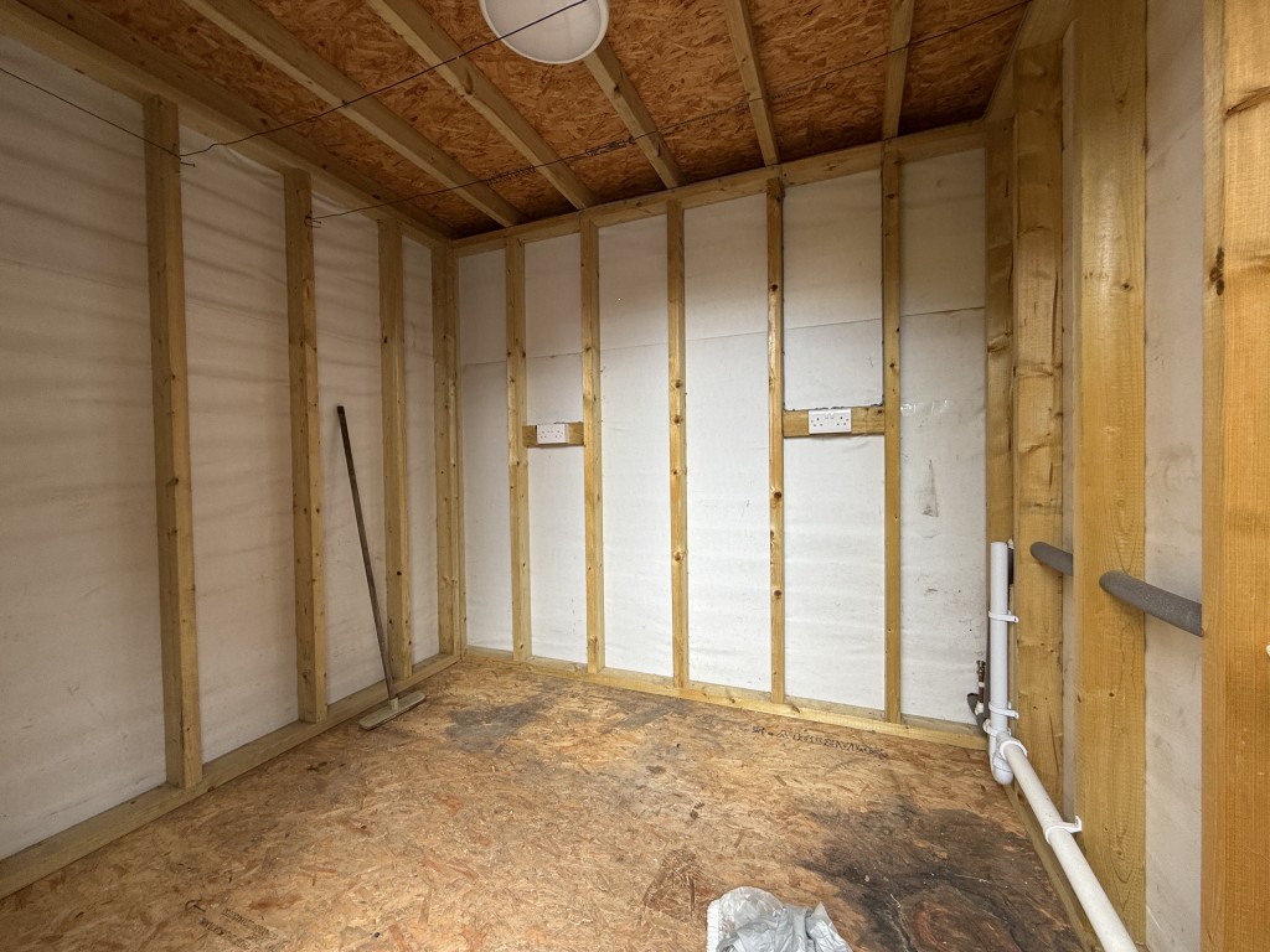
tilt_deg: -1.1
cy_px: 476
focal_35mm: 14
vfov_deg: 85.7
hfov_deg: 102.1
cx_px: 635
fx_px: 514
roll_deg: +0.4
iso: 50
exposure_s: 1/157
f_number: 2.2
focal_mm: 2.22
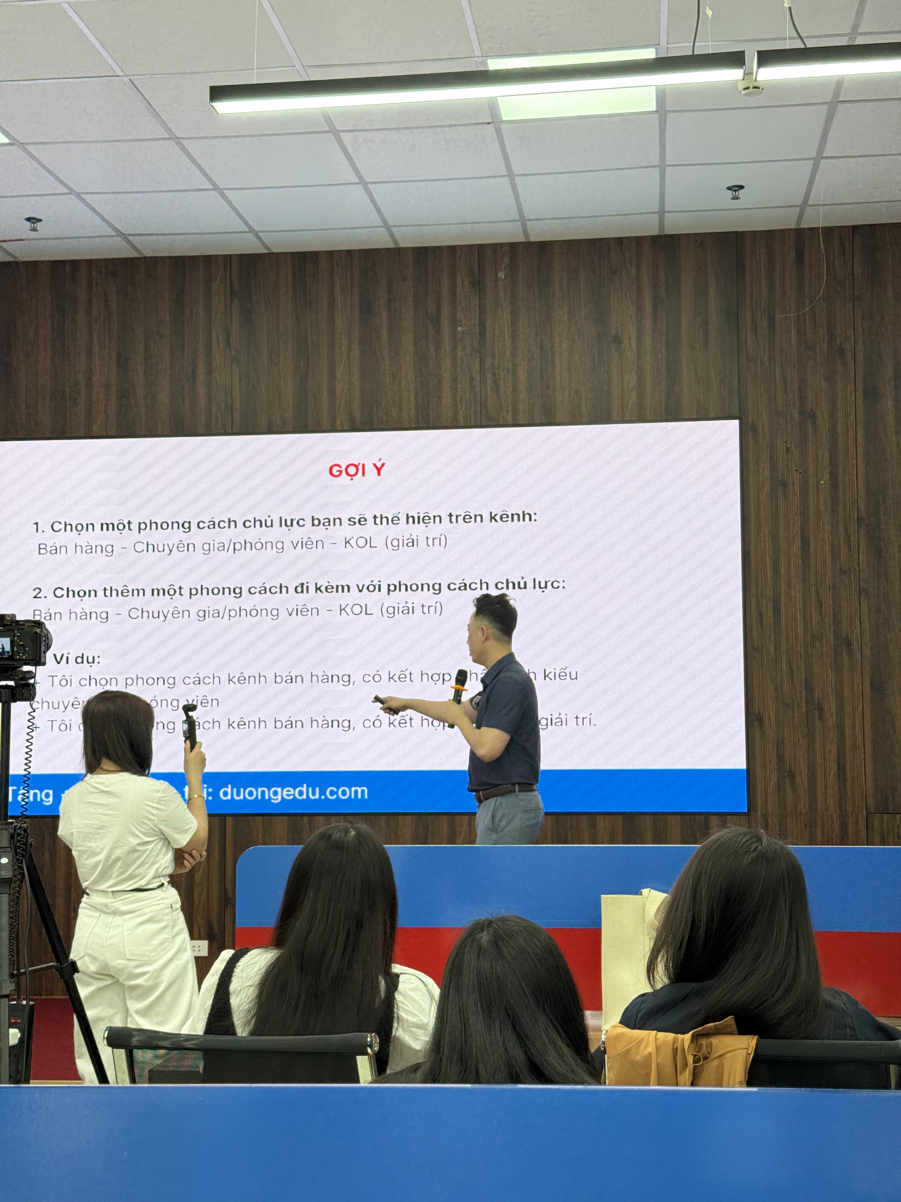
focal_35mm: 48
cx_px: 450
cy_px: 601
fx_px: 1666
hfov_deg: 30.3
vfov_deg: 39.7
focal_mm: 6.76
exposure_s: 1/100
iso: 50
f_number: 1.78
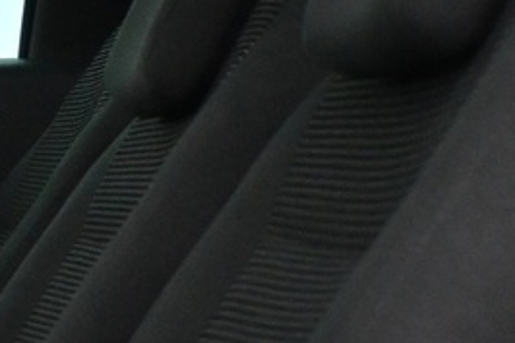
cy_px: 188
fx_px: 2682
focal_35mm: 188
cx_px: -496
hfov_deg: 10.2
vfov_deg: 7.3
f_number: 3.8
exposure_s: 1/60
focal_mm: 20.5
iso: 3600
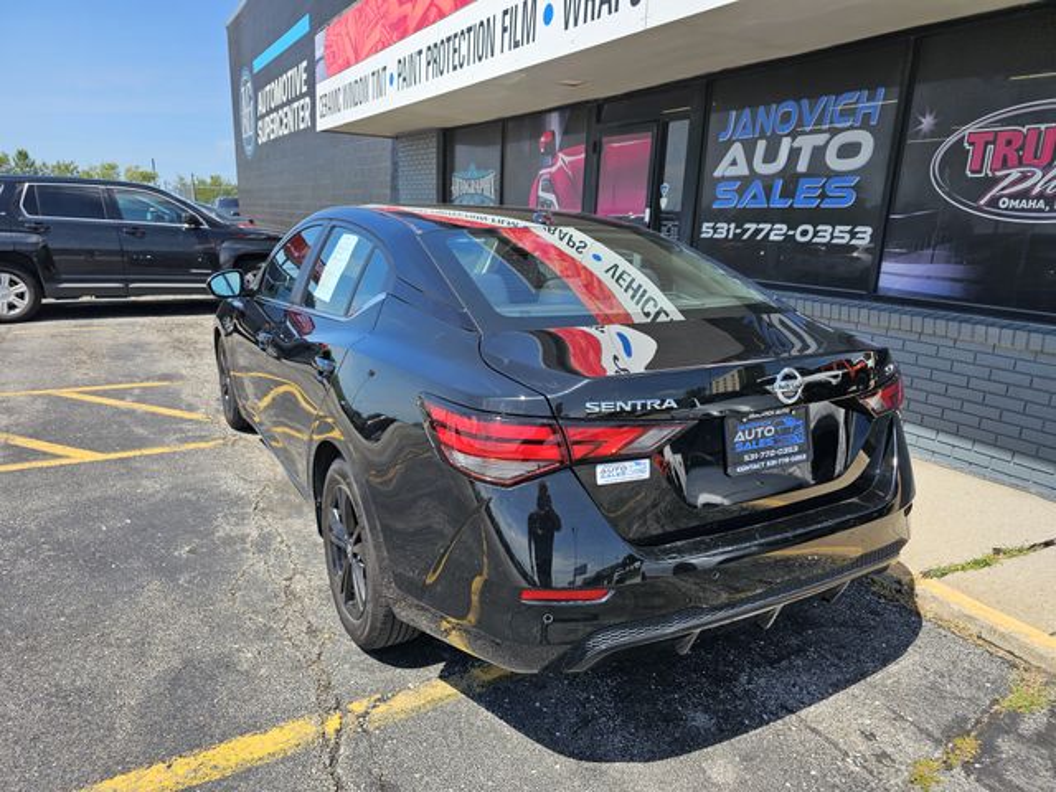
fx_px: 702
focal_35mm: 23
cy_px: 396
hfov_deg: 73.9
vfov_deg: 58.9
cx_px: 528
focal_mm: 6.3
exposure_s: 1/562
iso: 10
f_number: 1.7
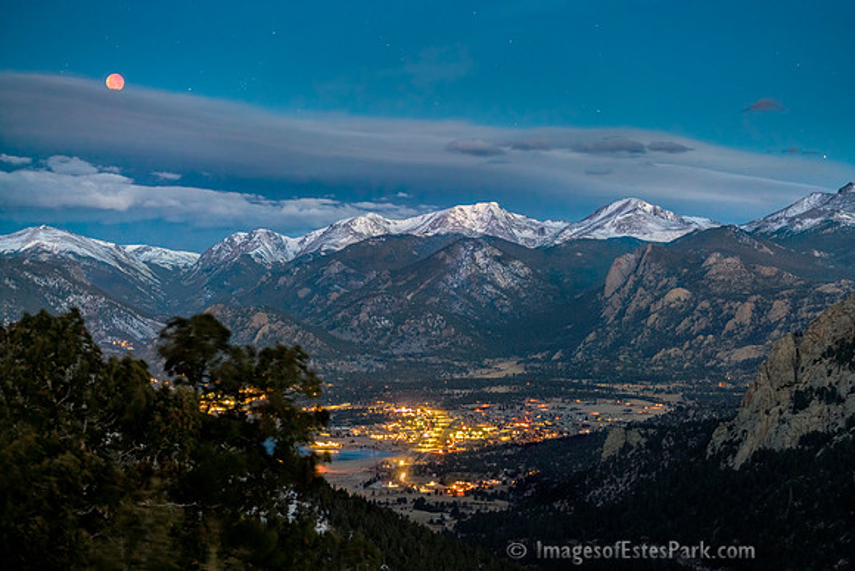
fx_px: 1663
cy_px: 286
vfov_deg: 19.5
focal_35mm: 70
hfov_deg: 28.8
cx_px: 428
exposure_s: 2
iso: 2000
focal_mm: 70
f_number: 4
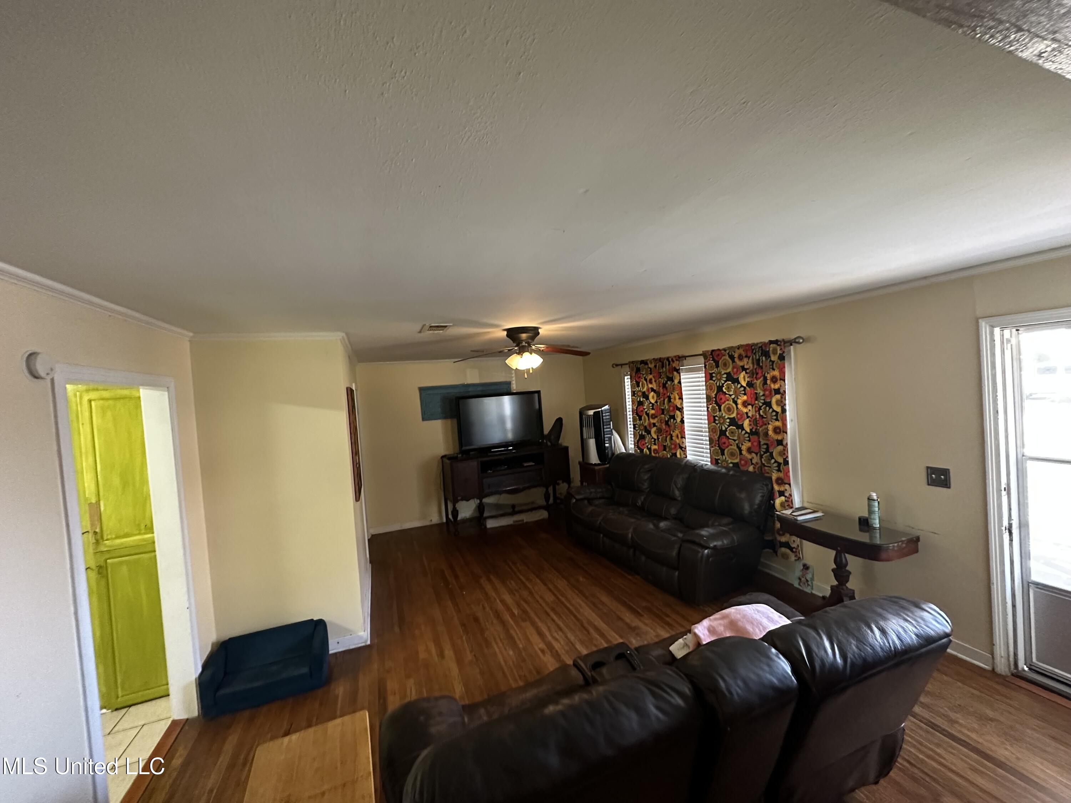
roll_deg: +4.3
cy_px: 402
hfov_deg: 102.1
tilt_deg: -2.5
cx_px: 536
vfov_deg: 85.7
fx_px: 433
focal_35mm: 14
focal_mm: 2.22
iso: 640
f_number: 2.2
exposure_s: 1/60
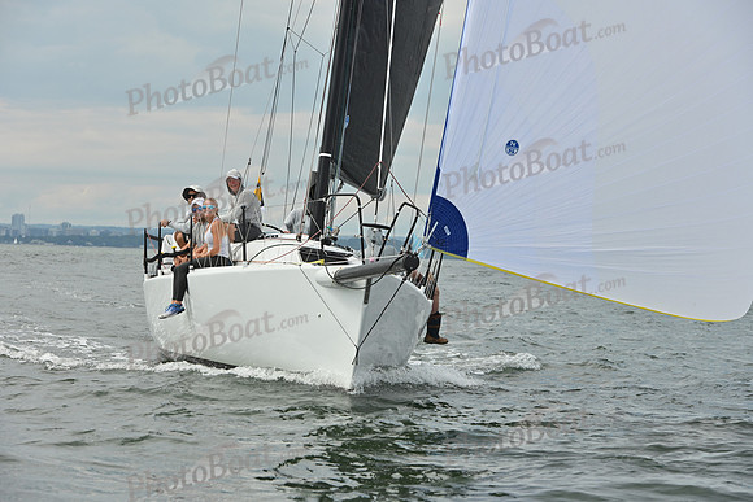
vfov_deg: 10.6
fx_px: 2720
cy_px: 251
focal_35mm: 130
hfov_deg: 15.8
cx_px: 376
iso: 320
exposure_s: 1/1600
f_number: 7.1
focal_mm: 130
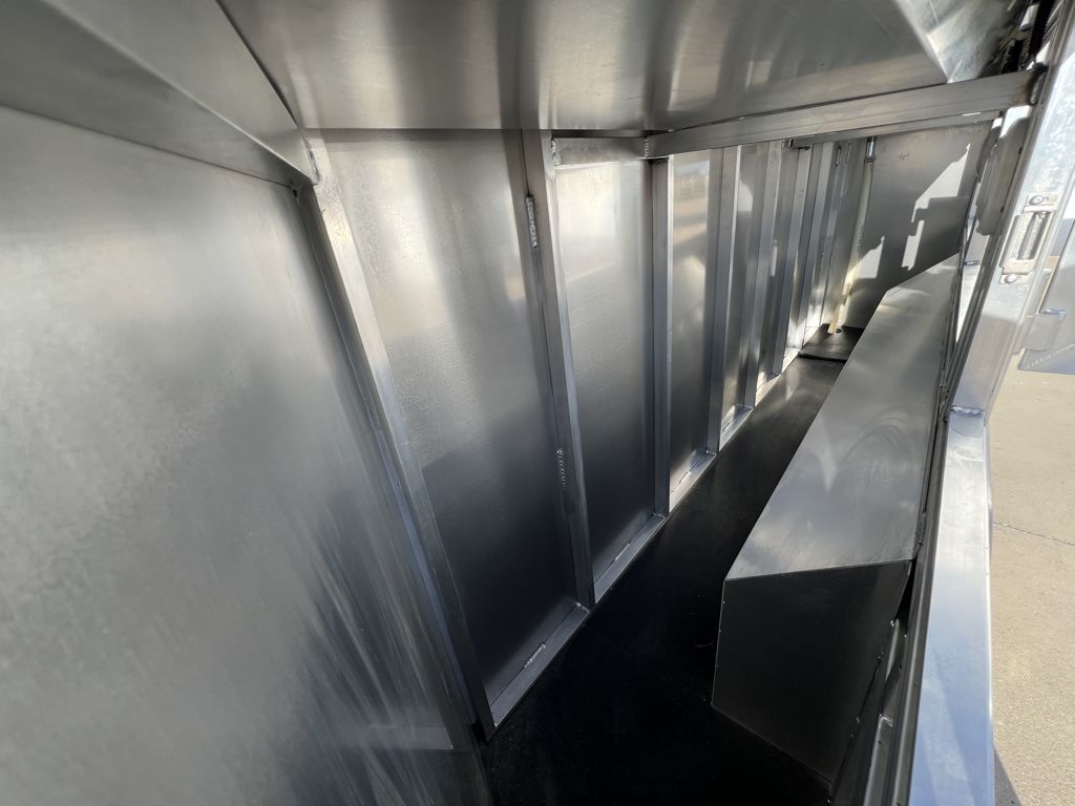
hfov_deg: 106.2
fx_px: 404
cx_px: 538
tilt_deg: -28.1
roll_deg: +6.8
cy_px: 403
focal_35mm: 13
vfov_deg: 89.9
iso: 32
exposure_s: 1/268
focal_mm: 1.57
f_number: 1.8
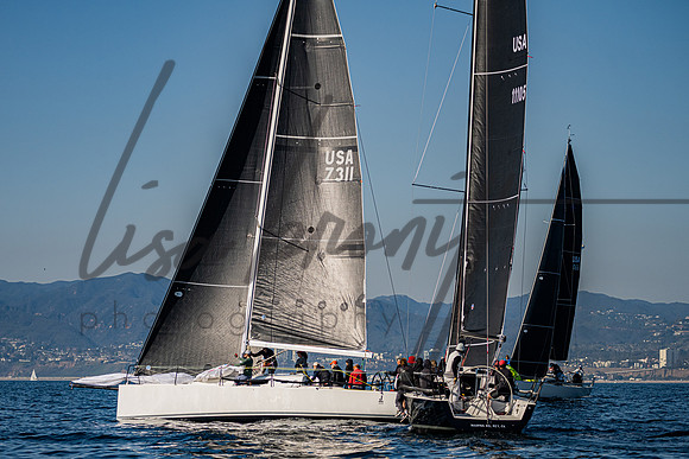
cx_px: 308
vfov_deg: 10.9
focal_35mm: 126
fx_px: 2408
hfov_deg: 16.3
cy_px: 285
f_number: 4.5
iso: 400
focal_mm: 100
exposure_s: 1/6400
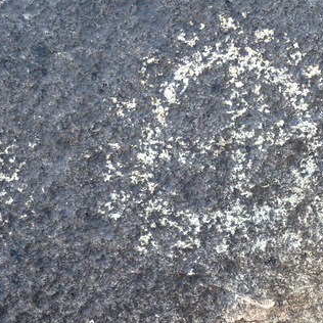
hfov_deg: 8.9
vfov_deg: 8.9
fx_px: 2069
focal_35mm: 196
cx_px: 232
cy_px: 173
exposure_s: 1/100
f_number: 5.9
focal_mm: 25
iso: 400
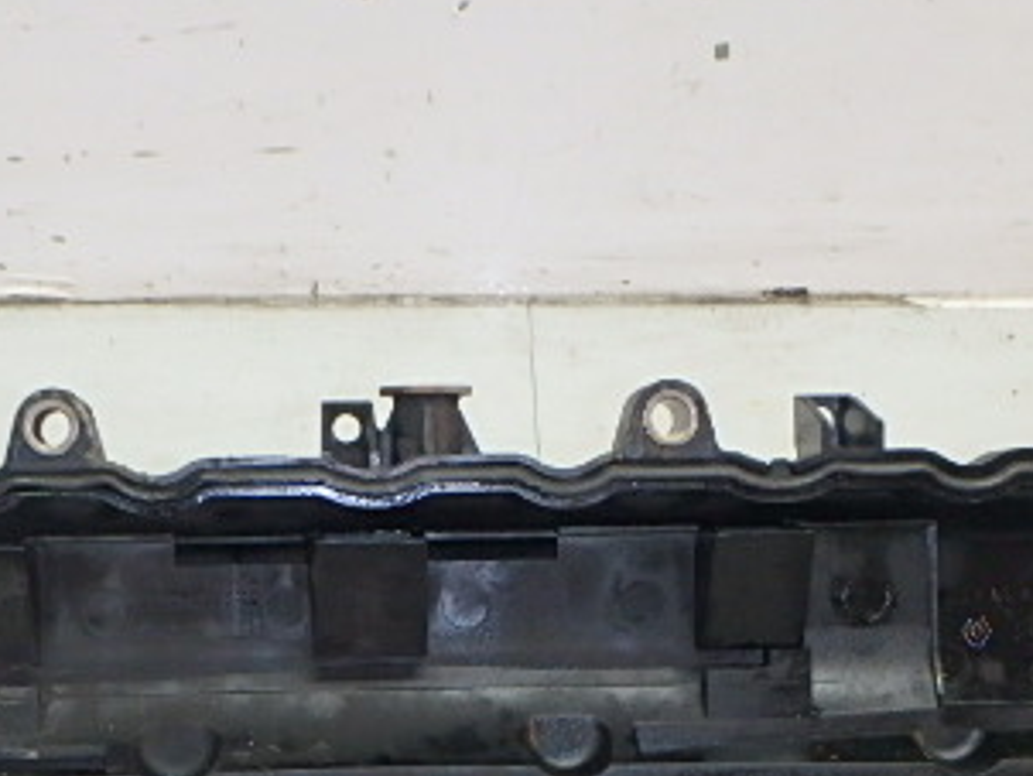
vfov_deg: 20.2
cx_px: 363
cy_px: 663
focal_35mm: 72
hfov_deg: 26.9
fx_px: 2150
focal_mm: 6
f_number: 4.9
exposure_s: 1/40
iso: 500
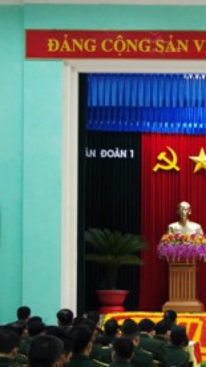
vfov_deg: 20.9
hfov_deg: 11.5
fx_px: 992
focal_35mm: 102
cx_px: 267
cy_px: 229
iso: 1600
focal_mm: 28
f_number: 4
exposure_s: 1/50
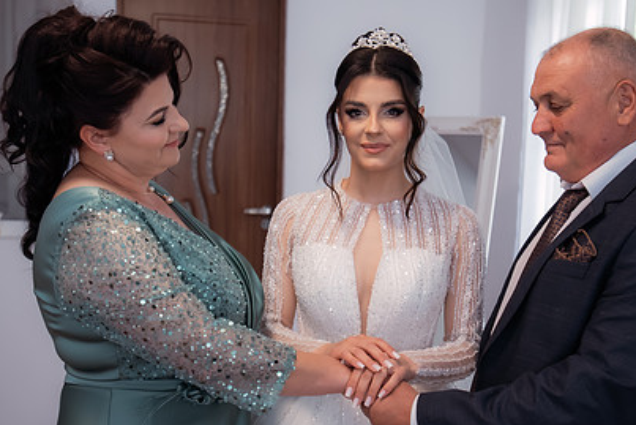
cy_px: 236
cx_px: 348
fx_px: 866
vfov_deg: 27.5
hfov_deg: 40.3
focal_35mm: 49
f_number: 2.8
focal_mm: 30
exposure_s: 1/250
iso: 1600
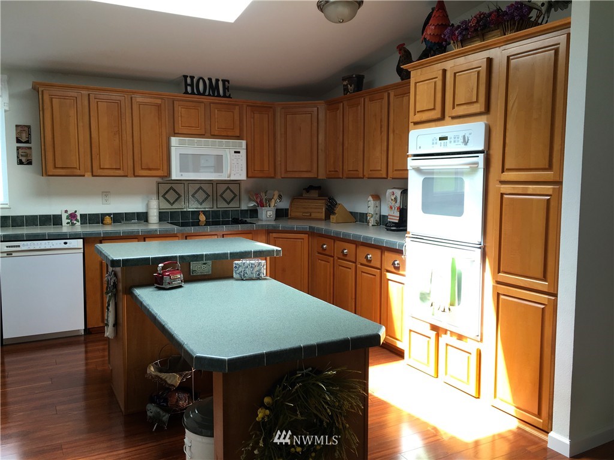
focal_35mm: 29
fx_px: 514
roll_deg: -0.3
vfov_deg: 48.2
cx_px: 307
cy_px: 230
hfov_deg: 61.7
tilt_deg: -6.0
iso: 25
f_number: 2.2
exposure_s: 1/60
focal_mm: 4.15
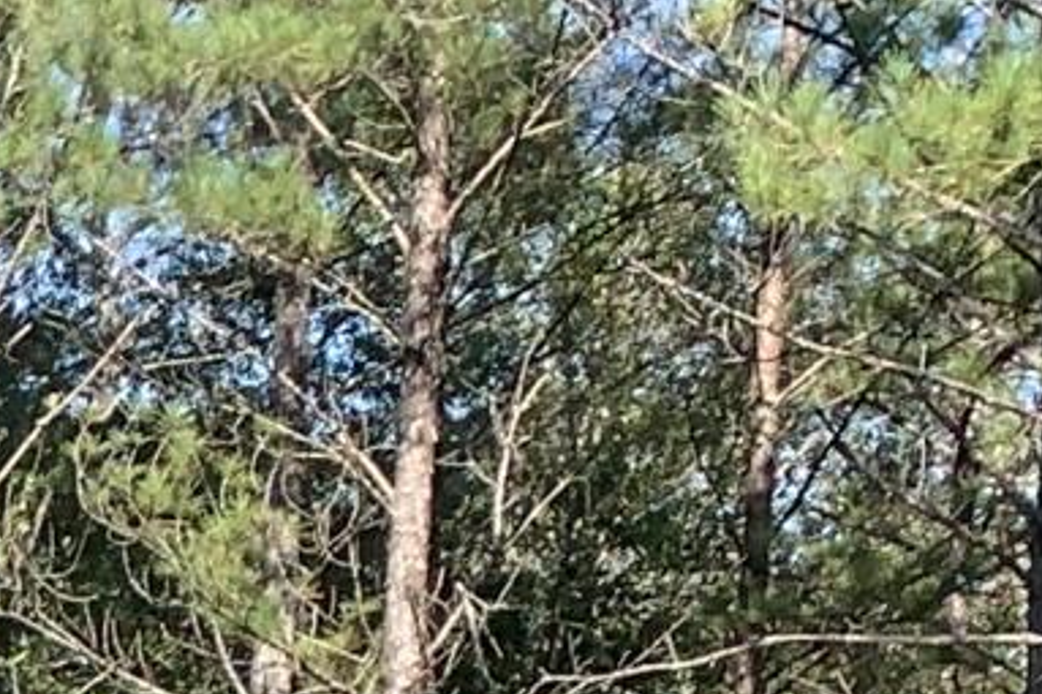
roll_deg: -0.9
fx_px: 6133
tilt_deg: -0.9
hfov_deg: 8.1
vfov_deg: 6.1
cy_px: 1968
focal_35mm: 212
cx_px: -2223
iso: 25
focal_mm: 4.25
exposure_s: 1/727
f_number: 1.8
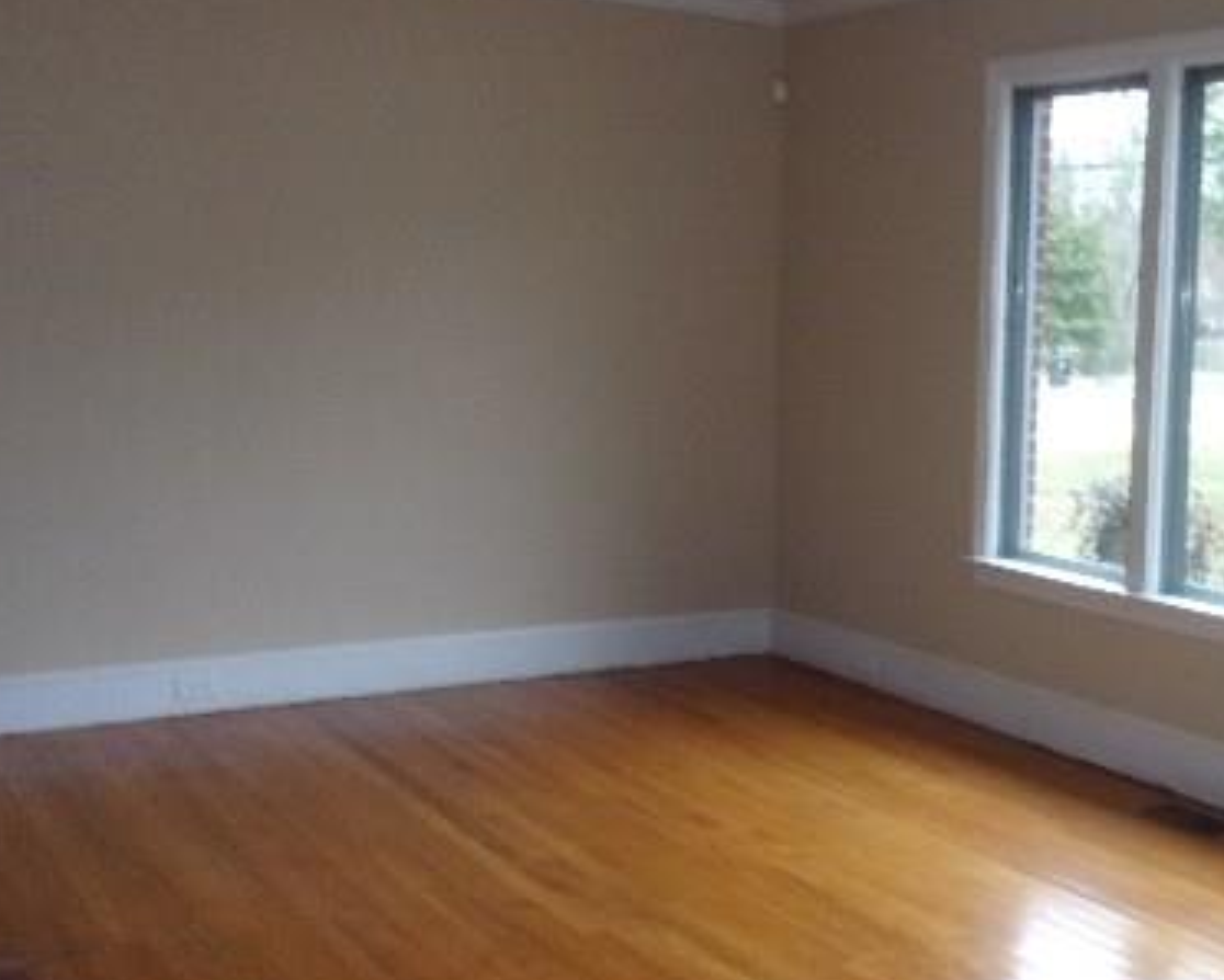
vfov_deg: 32.1
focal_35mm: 47
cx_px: 1000
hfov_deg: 37.9
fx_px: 1703
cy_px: 451
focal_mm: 5.1
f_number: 3.9
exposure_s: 1/34
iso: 261
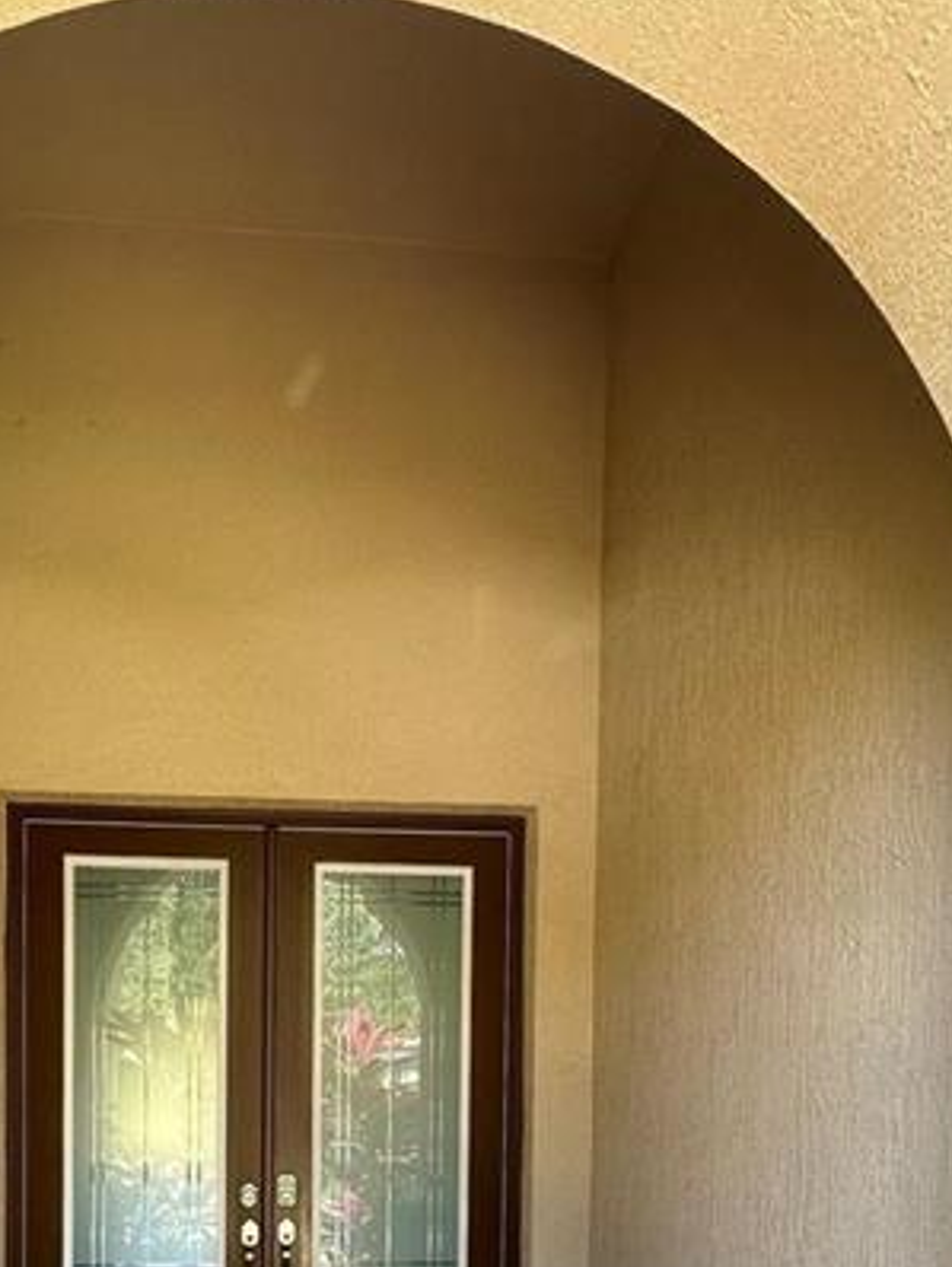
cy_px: 1098
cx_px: 325
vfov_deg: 57.7
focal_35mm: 27
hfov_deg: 50.6
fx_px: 989
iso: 125
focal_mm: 2.22
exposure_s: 1/99
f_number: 2.2
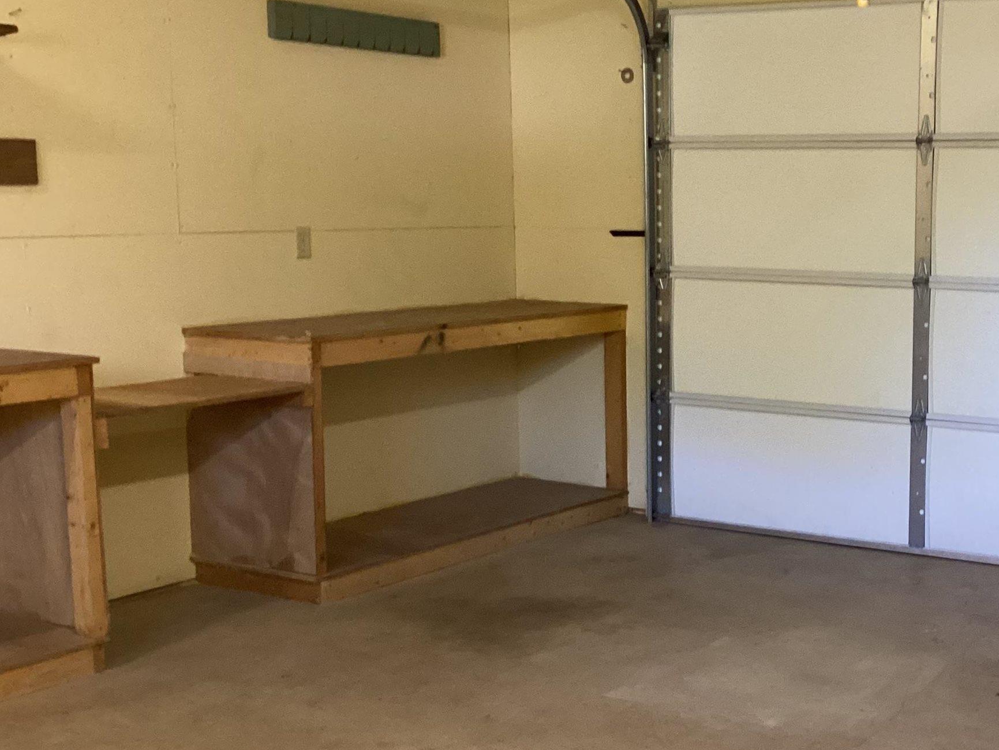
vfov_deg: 26.5
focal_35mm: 55
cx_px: 757
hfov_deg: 34.2
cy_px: 432
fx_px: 1588
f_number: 2.4
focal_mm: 3.3
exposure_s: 1/40
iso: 400
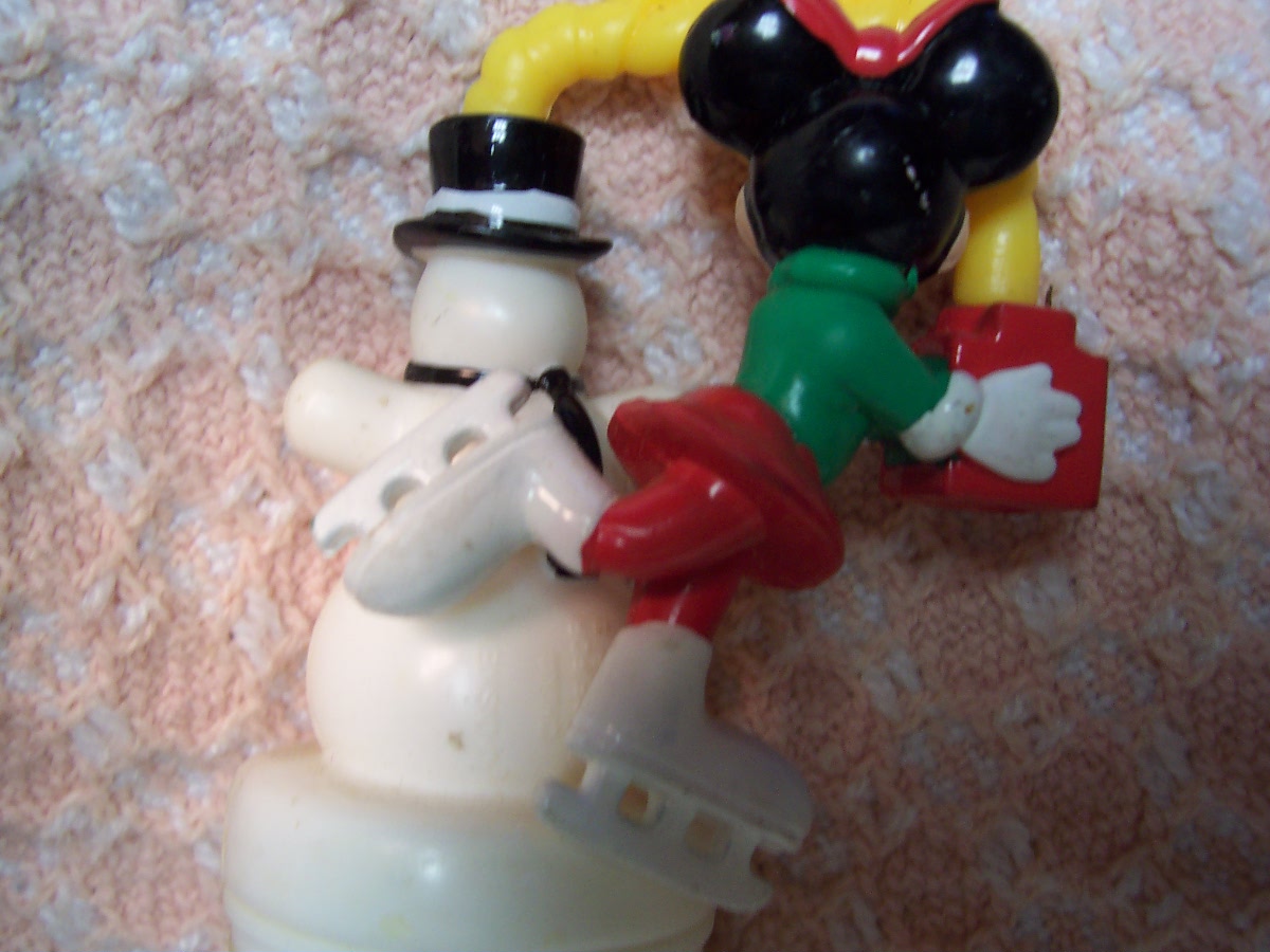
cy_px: 476
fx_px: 1357
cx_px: 635
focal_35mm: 37
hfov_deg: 50.1
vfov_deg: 38.7
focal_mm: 5.6
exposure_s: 1/30
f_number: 2.8
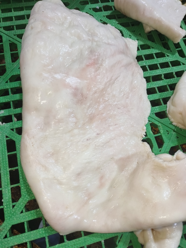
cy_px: 124
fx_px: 165
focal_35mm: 23
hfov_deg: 58.9
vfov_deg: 73.9
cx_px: 93
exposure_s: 1/100
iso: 477
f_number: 1.75
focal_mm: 5.5
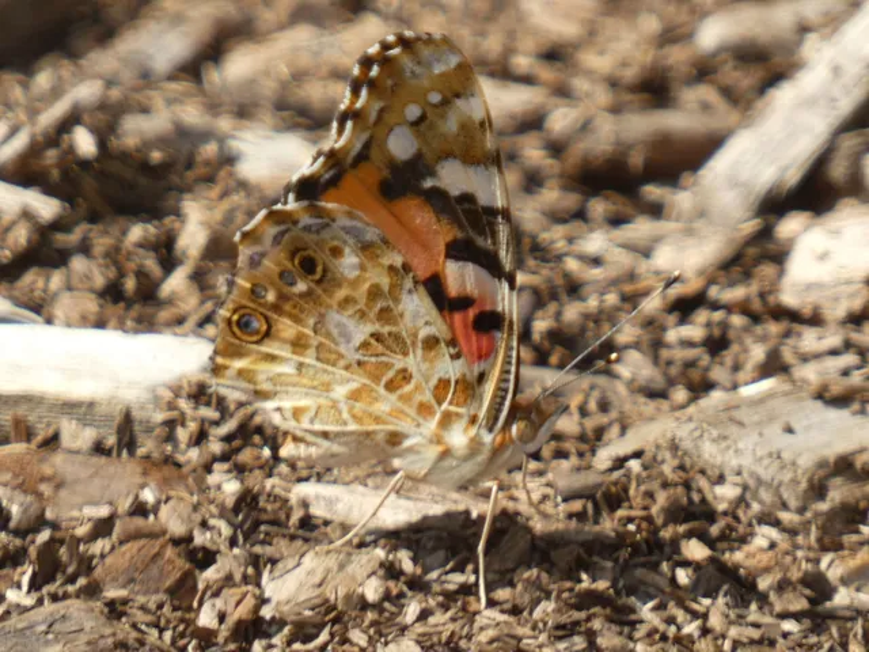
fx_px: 25932
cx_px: 434
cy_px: 326
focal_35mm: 1033
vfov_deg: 1.4
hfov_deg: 1.9
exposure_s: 1/160
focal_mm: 185
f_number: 5.6
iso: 80
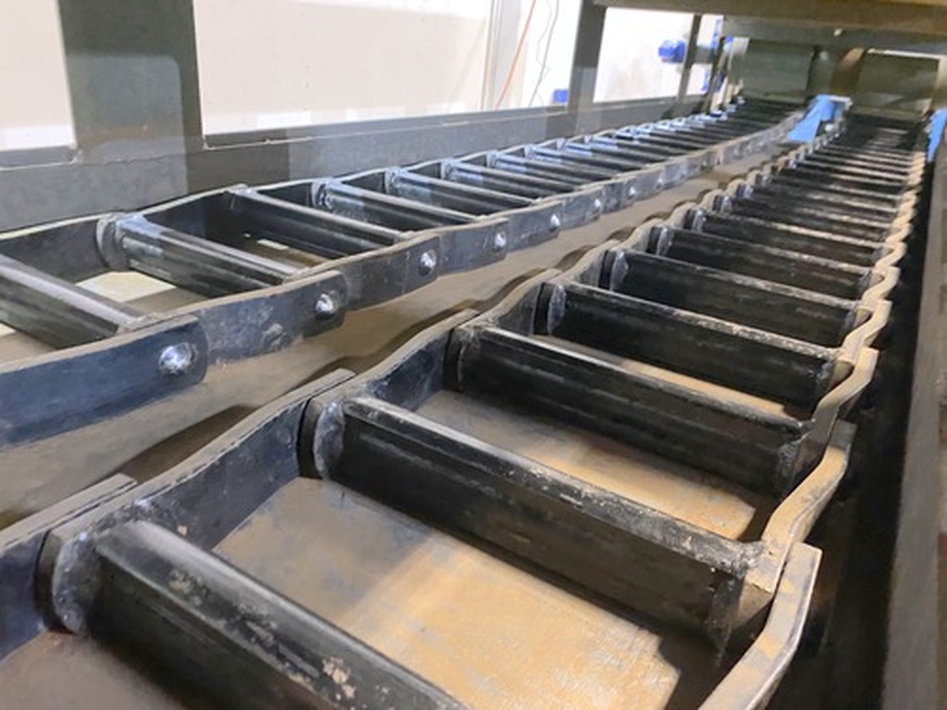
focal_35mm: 26
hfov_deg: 67.3
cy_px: 355
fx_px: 711
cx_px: 474
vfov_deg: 53.1
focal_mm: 4.25
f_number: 1.8
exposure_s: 1/24
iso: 800
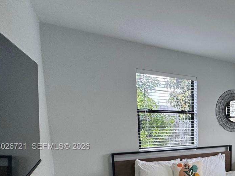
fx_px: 217
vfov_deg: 41.8
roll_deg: -2.3
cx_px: 254
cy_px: 147
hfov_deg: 44.5
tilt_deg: -9.2
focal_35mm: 32
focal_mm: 2.22
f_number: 2.2
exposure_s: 1/120
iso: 100
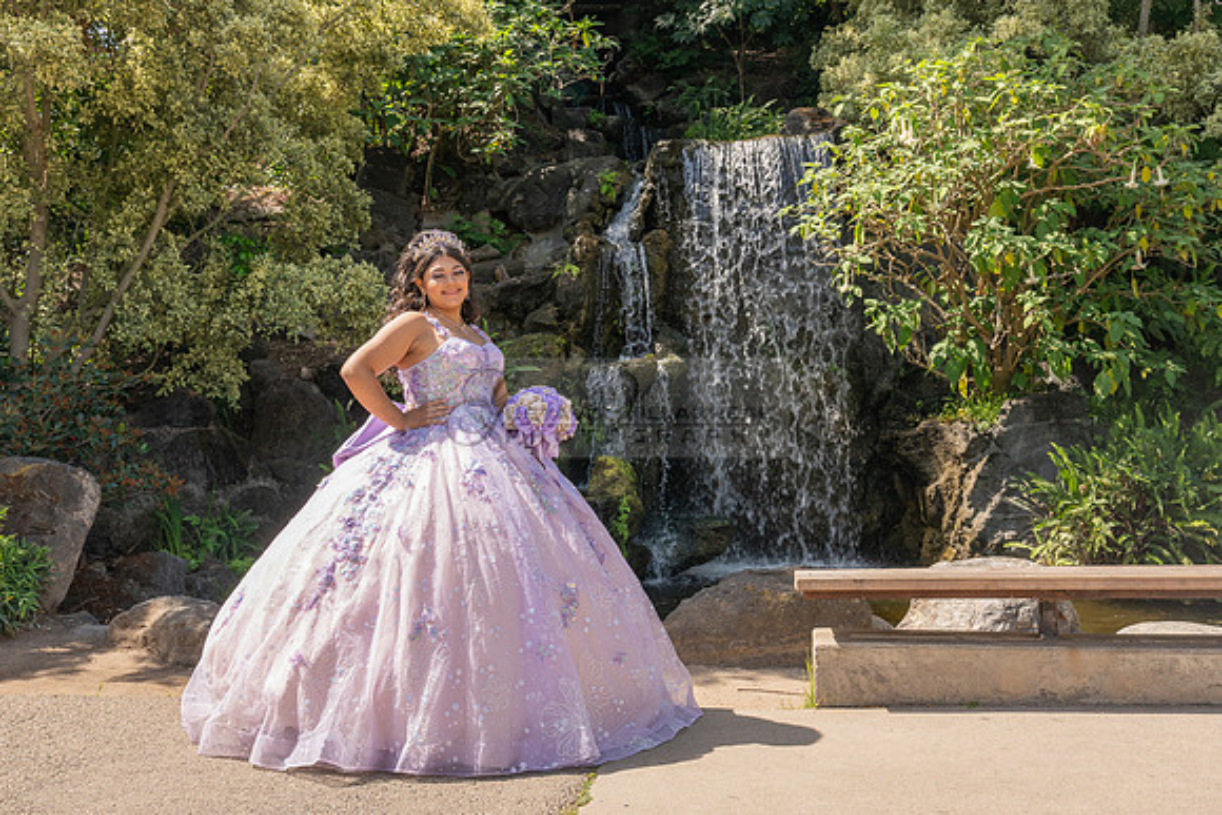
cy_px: 398
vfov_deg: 39.7
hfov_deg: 56.8
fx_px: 1128
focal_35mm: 33
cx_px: 568
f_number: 9
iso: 200
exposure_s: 1/200
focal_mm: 29.5
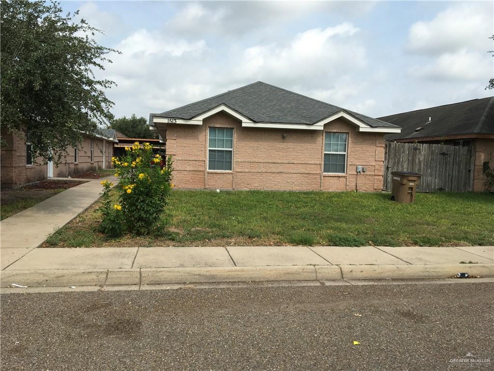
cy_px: 186
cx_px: 247
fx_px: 414
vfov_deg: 48.2
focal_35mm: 29
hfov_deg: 61.7
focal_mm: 4.15
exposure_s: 1/2331
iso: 25
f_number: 2.2
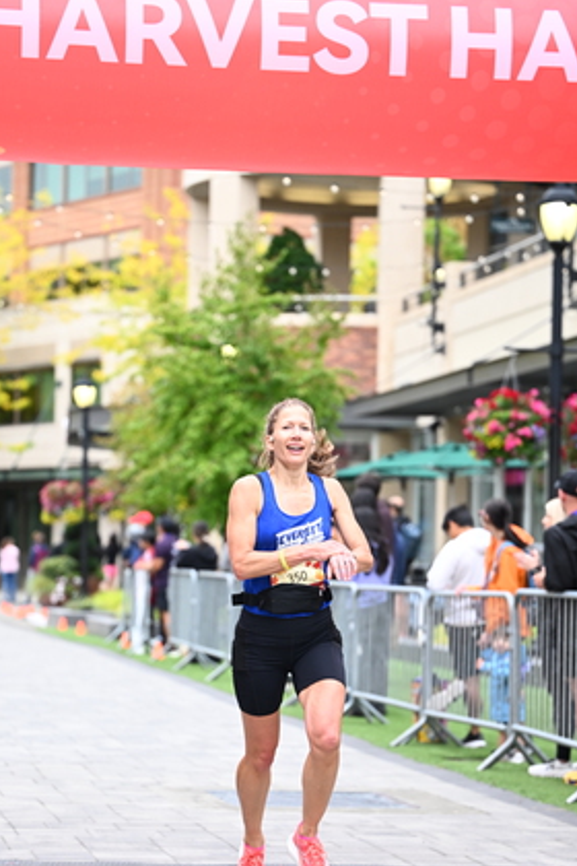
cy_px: 551
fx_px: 2741
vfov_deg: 17.9
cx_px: 244
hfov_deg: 12.0
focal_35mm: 114
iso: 800
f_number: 2.8
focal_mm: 87
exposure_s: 1/1600
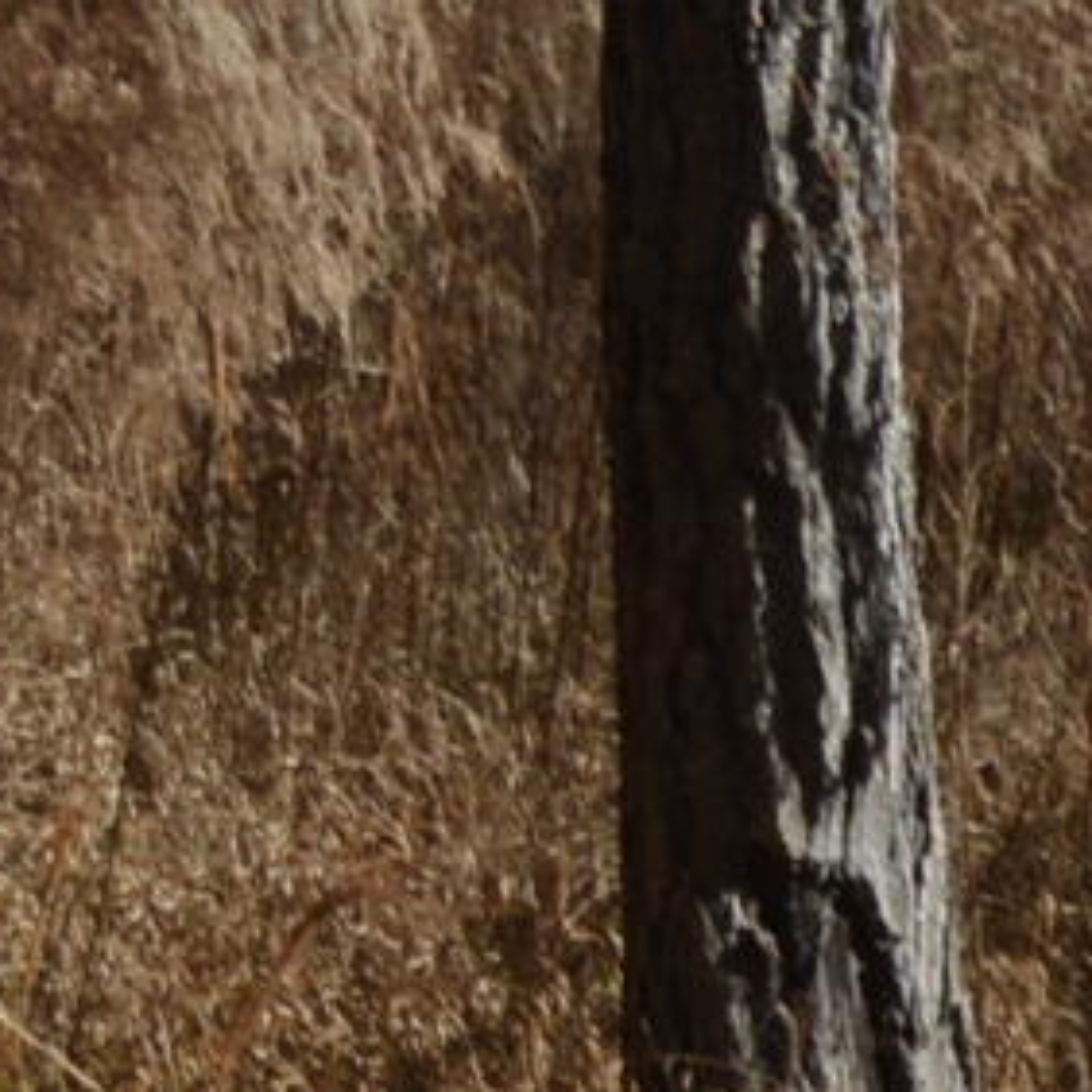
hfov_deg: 5.0
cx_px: 116
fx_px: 12563
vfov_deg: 4.9
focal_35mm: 352
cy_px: -1100
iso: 100
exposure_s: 1/200
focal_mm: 26
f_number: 7.1
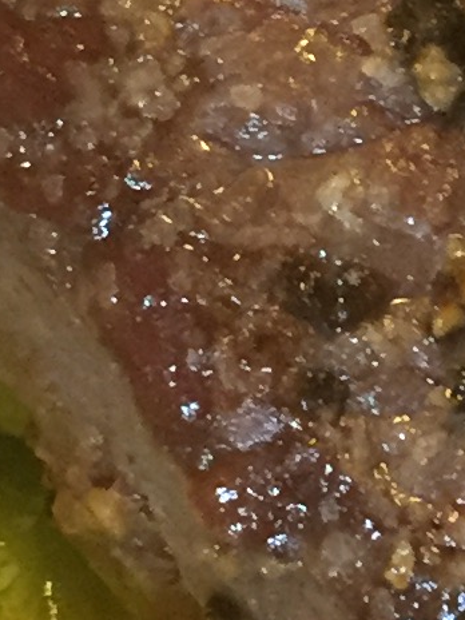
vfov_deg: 9.7
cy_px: 75
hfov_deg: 7.1
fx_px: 3654
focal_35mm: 204
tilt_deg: -72.4
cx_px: 874
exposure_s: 1/20
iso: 250
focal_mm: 4.15
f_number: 2.2
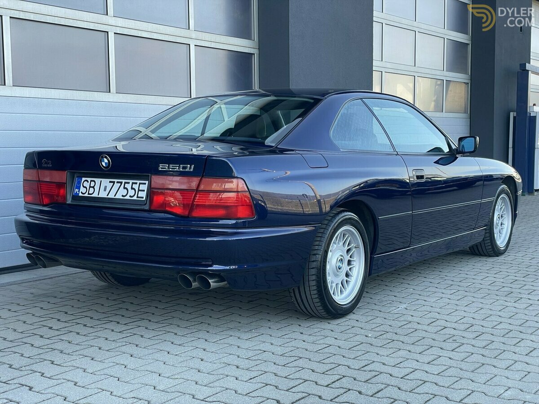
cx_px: 270
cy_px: 202
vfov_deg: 28.0
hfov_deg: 36.8
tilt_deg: -4.2
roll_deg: +0.9
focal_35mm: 52
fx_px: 810
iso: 25
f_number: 2
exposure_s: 1/102
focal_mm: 6
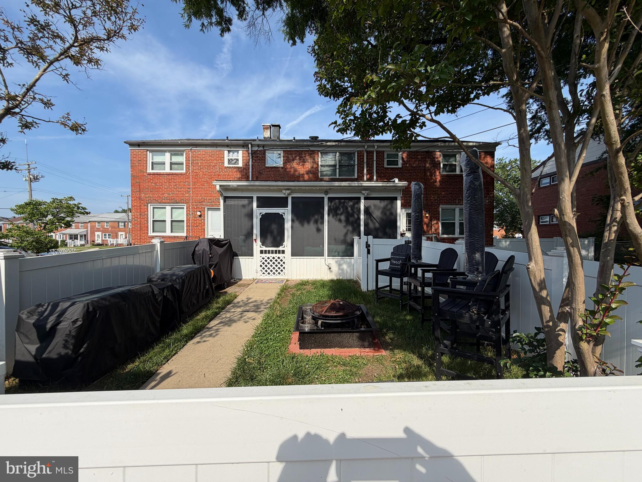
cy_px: 241
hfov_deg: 102.1
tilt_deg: -1.2
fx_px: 260
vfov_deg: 85.7
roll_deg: +0.2
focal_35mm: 14
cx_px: 321
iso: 20
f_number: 2.2
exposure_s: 1/809
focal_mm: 2.22
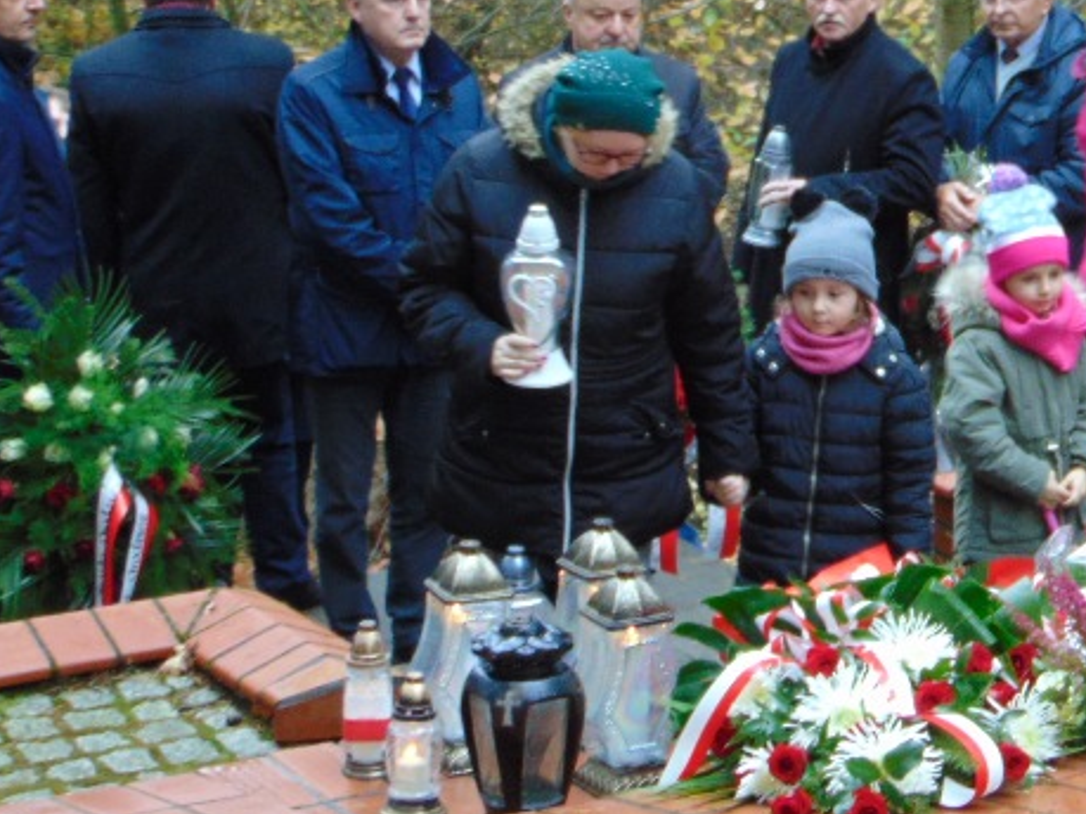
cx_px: 1190
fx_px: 4203
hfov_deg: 14.4
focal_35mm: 134
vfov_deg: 11.1
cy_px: 284
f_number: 3.6
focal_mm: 10.8
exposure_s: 1/30
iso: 200
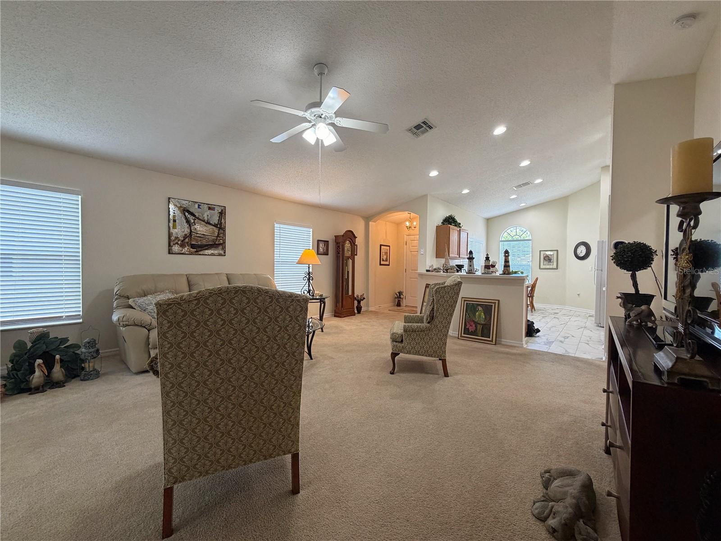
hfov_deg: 102.1
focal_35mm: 14
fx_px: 292
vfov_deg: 85.7
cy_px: 270
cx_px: 360
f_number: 2.2
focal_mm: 2.22
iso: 250
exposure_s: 1/120
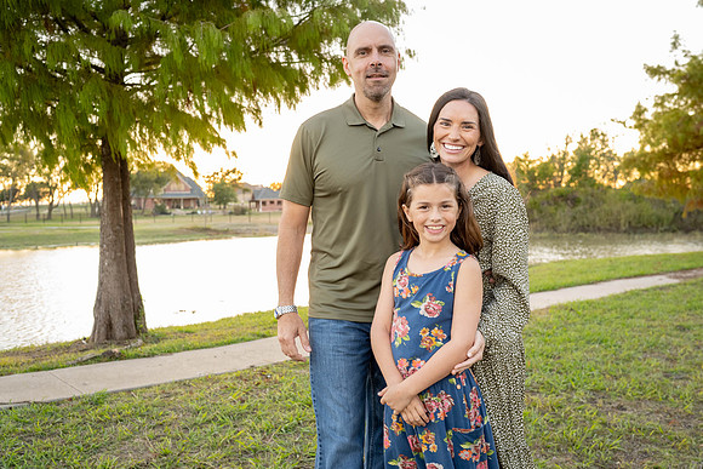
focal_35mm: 35
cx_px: 352
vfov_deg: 37.9
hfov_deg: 54.4
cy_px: 234
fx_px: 684
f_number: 4.5
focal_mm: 35
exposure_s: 1/80
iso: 800
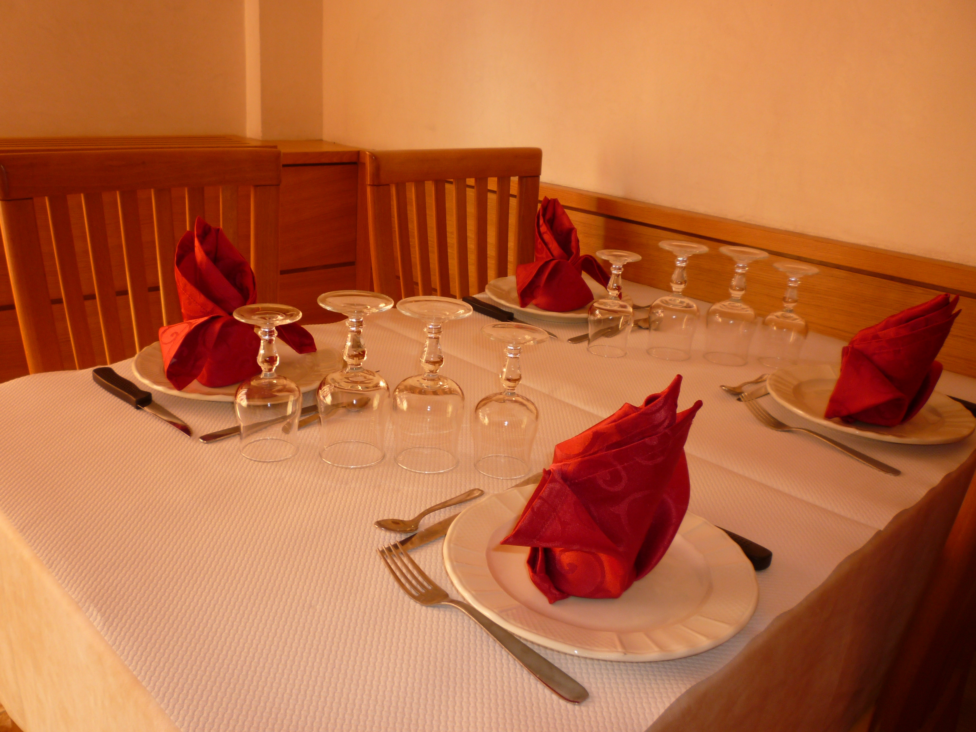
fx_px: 818
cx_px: 488
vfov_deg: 48.2
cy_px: 366
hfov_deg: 61.7
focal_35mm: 29
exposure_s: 1/30
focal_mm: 5.2
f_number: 3.3
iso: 100
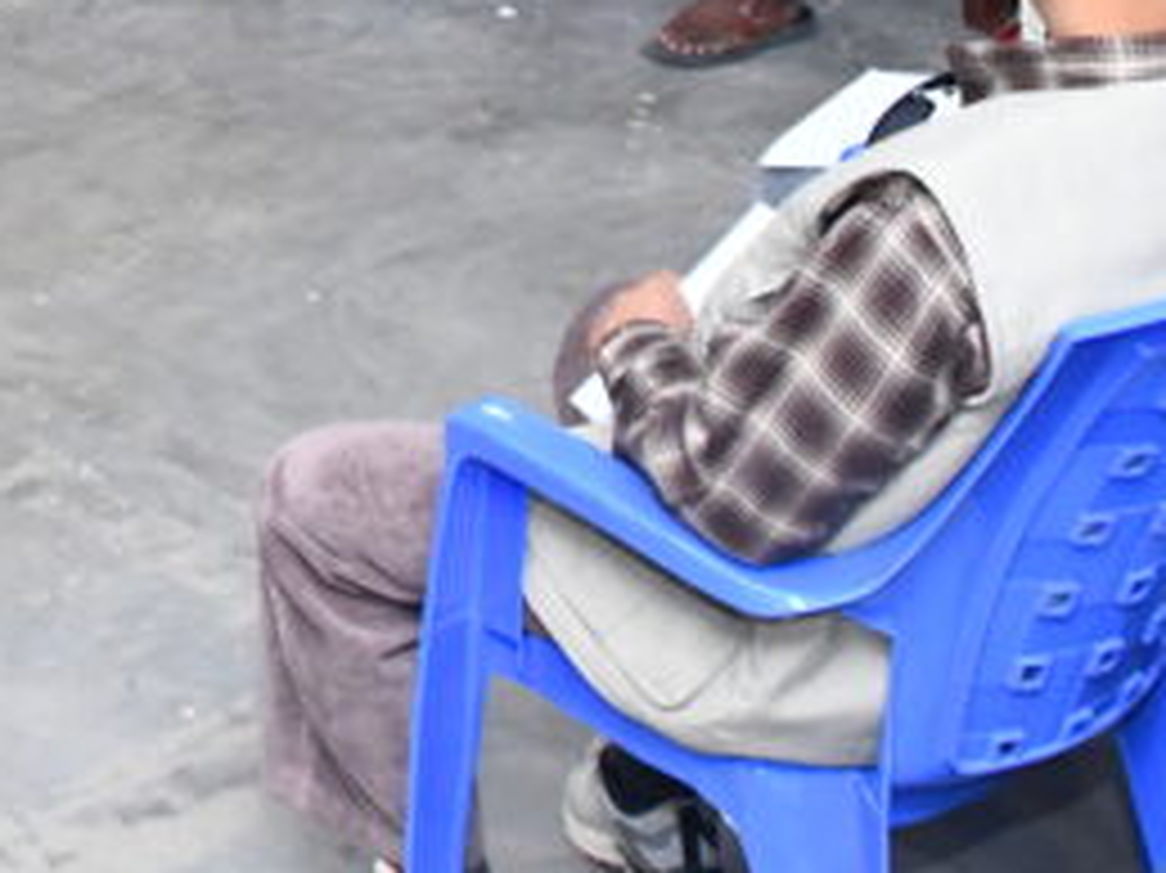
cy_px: -126
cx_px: -239
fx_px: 3266
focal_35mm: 97
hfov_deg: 19.1
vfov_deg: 14.8
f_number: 5
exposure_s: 1/100
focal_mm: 23
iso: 5000
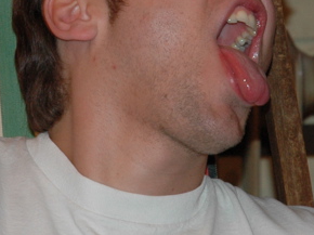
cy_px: 58
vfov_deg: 4.2
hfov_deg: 5.6
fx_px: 3227
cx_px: 173
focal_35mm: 356
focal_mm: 70
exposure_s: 1/60
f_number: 4.5
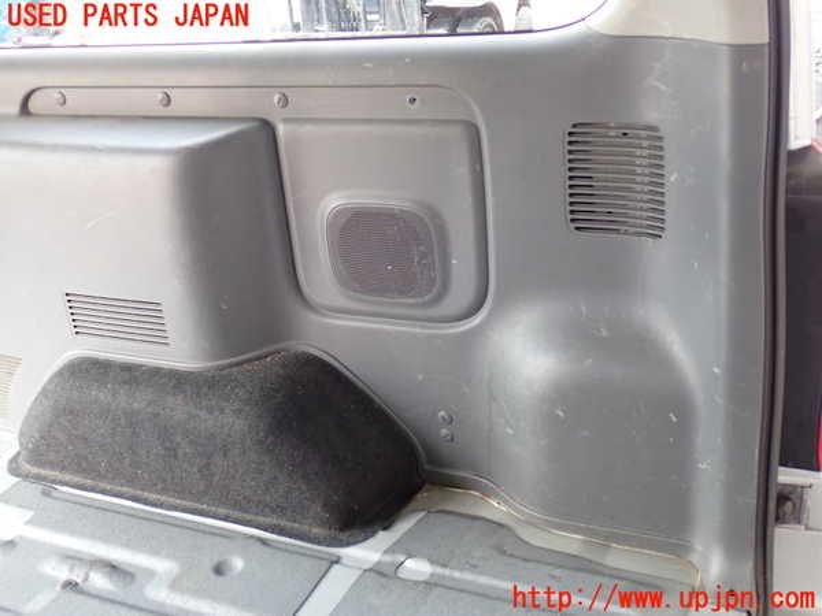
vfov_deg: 35.1
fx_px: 974
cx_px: 411
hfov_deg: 45.8
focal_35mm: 41
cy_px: 308
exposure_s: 1/40
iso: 400
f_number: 2.8
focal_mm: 7.31
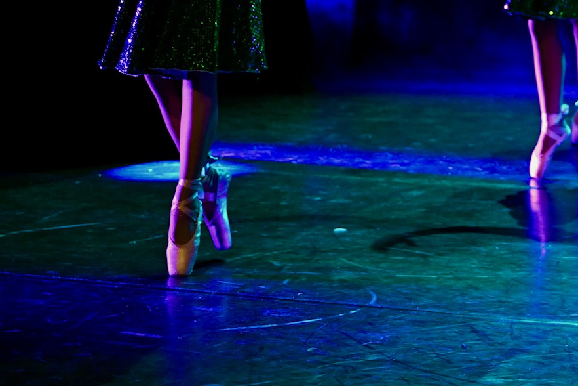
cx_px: 638
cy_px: -26
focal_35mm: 115
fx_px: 1846
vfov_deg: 11.8
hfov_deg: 17.2
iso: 4000
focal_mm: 44
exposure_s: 1/400
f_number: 2.8
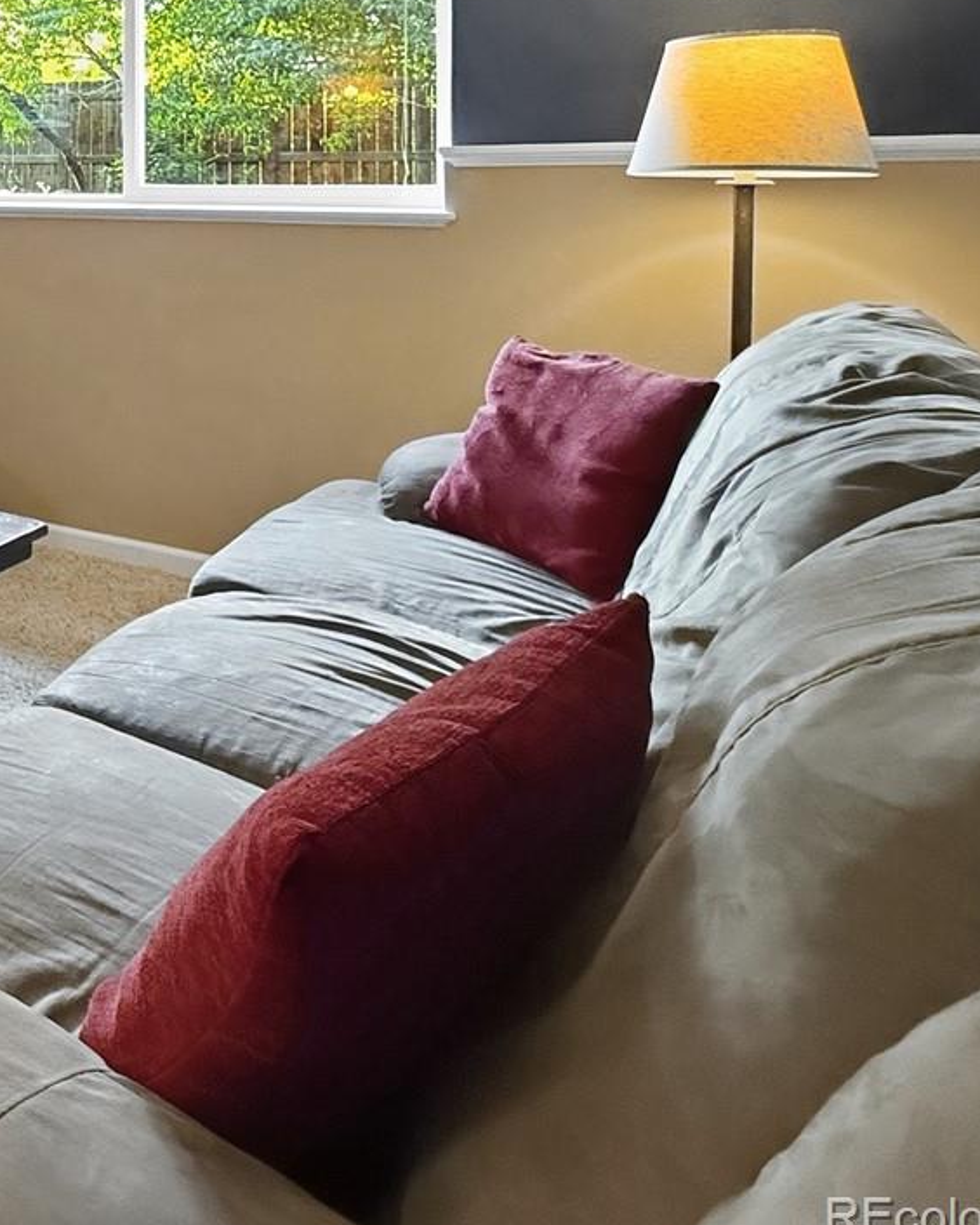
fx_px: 1124
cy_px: 210
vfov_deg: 52.7
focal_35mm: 31
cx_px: -283
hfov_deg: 34.2
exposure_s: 1/60
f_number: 2.2
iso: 640
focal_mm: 2.2
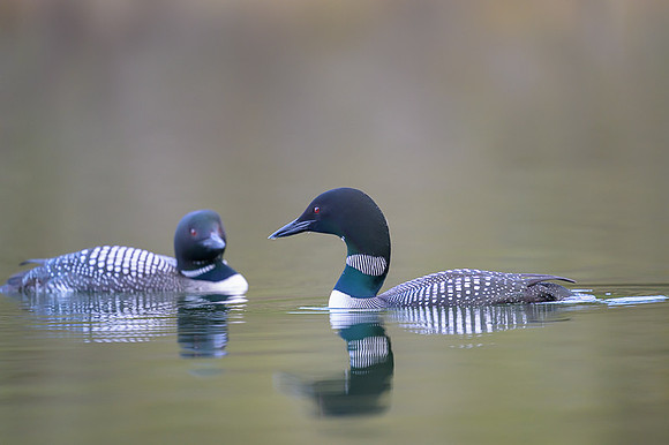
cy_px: 222
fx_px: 10400
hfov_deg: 3.7
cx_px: 334
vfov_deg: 2.5
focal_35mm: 560
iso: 1600
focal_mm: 560
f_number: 4
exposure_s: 1/250
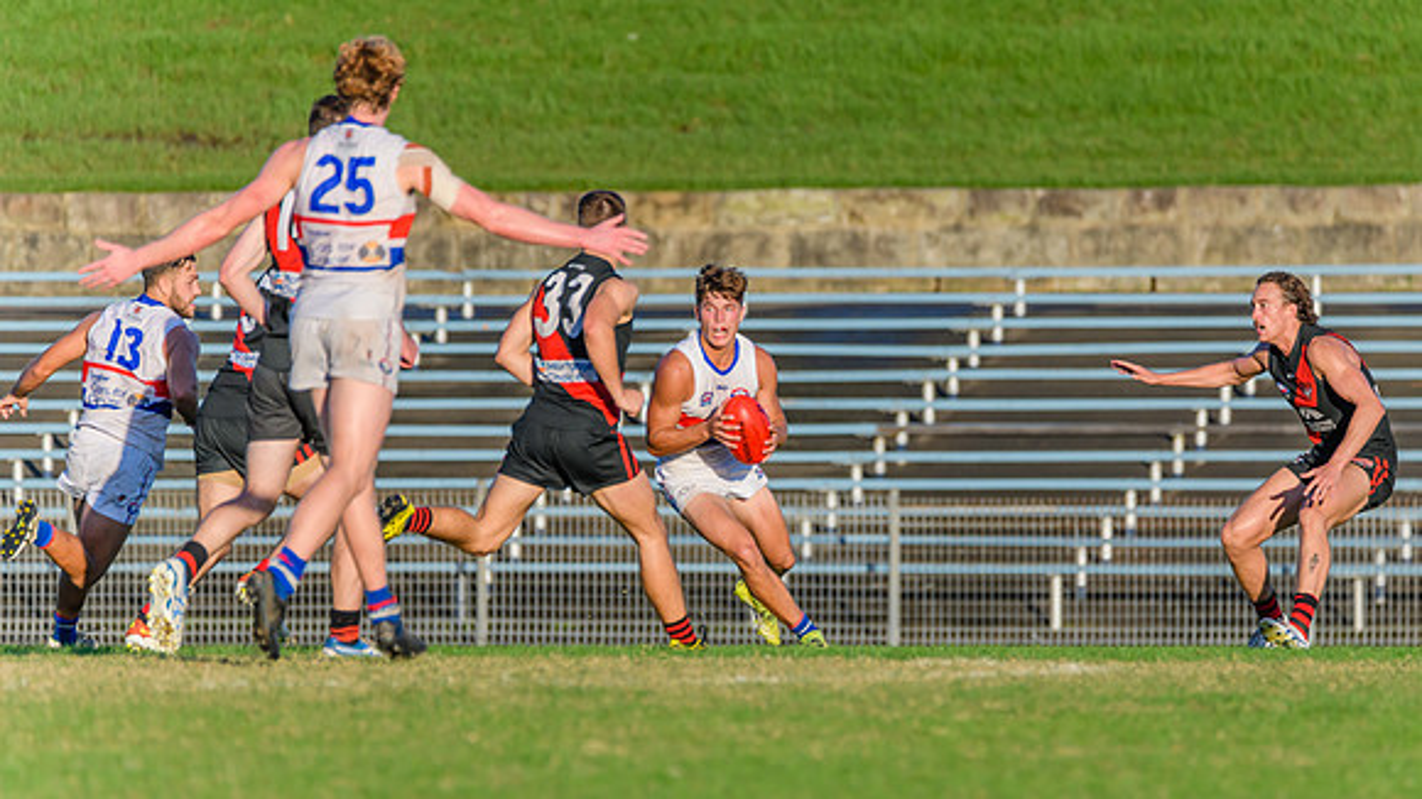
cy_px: 477
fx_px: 22615
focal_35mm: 600
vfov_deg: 2.0
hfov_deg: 3.6
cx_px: 804
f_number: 6.3
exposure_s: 1/2000
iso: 900
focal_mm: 500
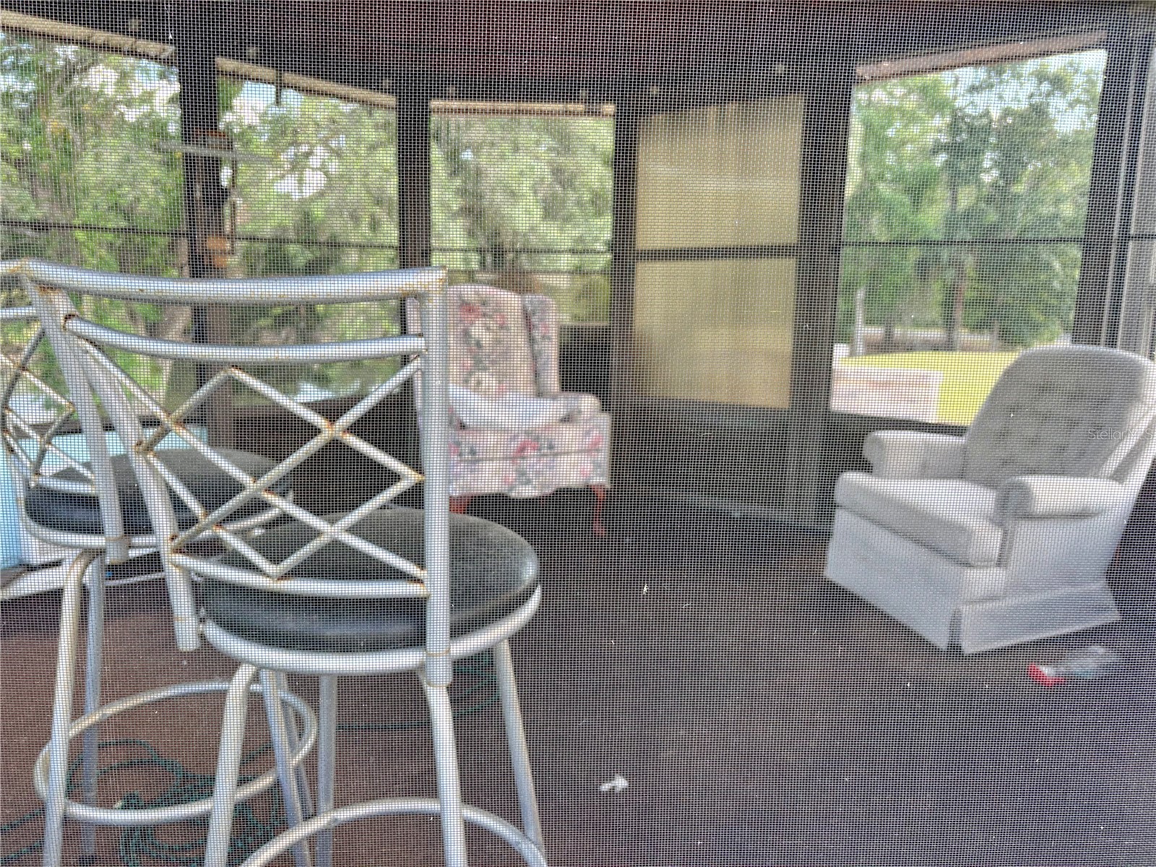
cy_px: 434
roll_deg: -1.6
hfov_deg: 67.3
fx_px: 868
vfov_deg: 53.1
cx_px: 578
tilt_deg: -10.1
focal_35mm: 26
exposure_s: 1/121
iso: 50
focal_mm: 5.96
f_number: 1.6
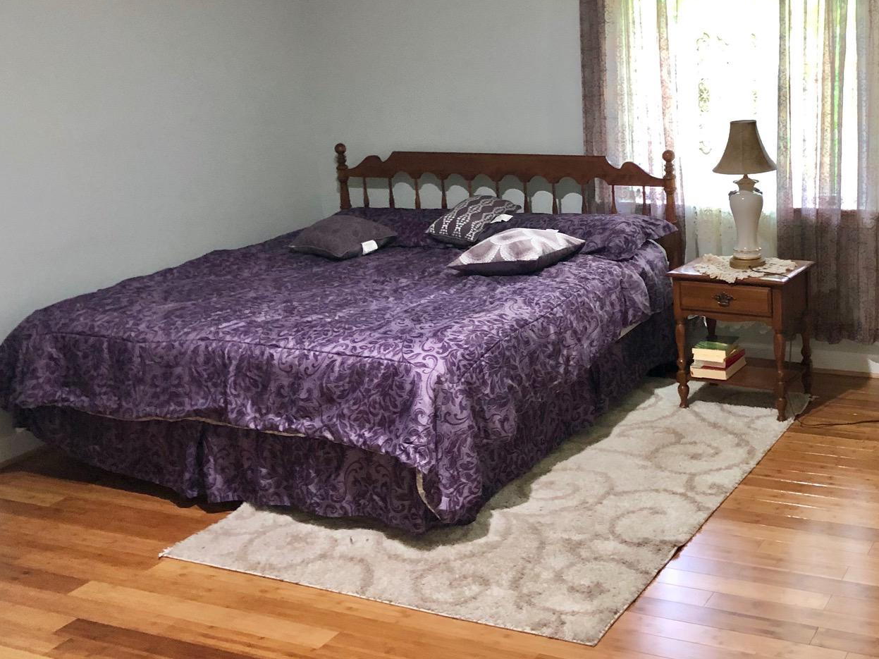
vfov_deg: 31.3
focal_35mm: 46
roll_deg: +2.1
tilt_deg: -11.6
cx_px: 654
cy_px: 230
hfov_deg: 40.1
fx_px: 1168
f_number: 1.8
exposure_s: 1/9
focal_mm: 3.99
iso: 100
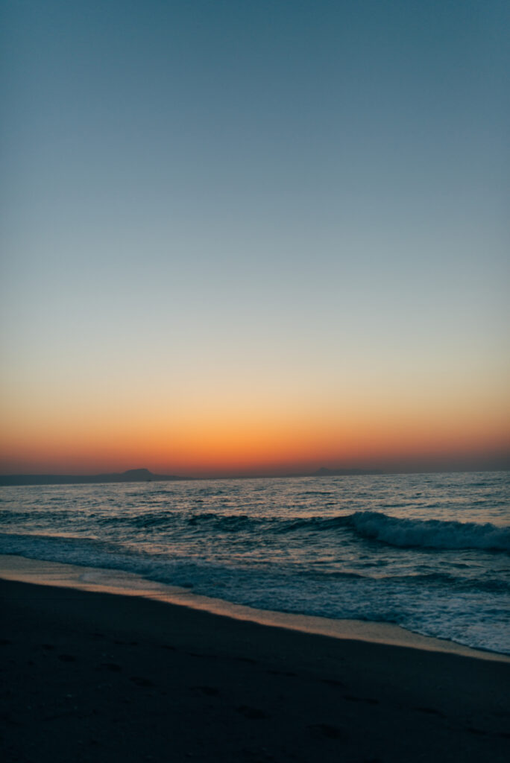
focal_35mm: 35
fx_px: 743
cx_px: 255
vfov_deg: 54.4
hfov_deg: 37.9
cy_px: 382
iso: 200
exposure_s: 1/4000
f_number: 1.4
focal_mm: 35
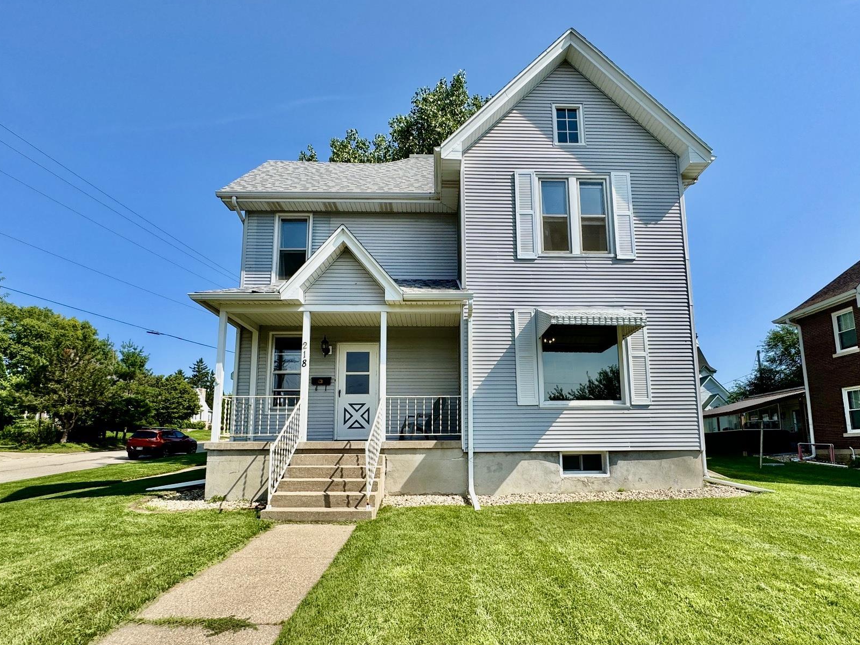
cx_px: 452
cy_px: 392
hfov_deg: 87.7
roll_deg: +1.0
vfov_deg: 70.7
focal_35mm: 18
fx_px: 447
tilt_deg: +7.5
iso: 50
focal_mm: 2.22
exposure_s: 1/1880
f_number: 2.2
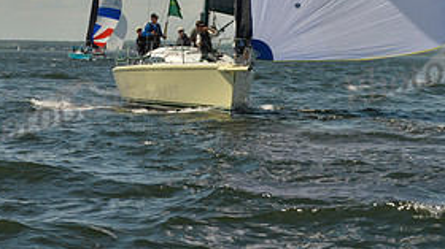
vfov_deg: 7.8
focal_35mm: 152
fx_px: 1792
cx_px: 261
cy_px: -154
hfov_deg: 14.1
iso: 280
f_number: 9
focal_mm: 70
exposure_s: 1/1600
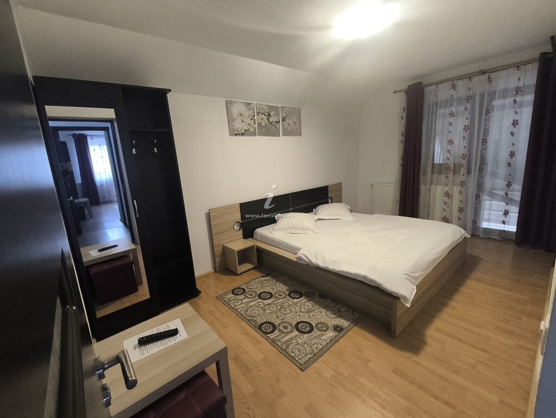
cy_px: 209
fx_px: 241
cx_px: 278
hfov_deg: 98.1
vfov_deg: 81.8
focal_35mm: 15
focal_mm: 1.65
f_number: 2.2
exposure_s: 1/33.3
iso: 400
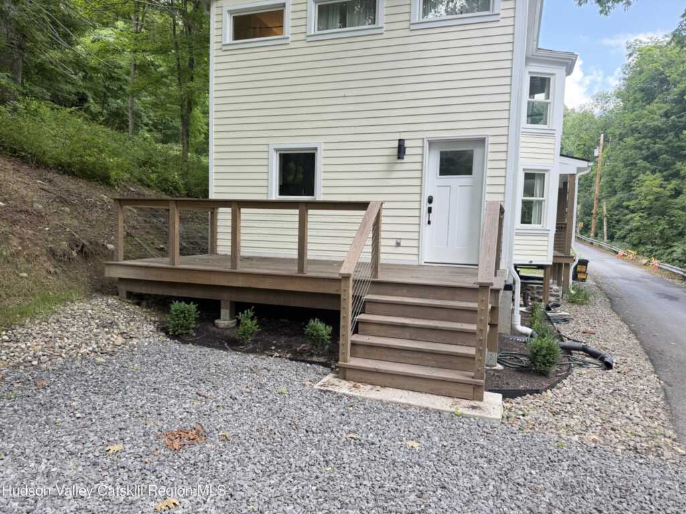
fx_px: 476
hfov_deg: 71.6
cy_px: 257
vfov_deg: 56.8
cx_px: 343
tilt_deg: -4.0
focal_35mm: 24
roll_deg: -1.1
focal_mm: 6.76
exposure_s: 1/263
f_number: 1.78
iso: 80
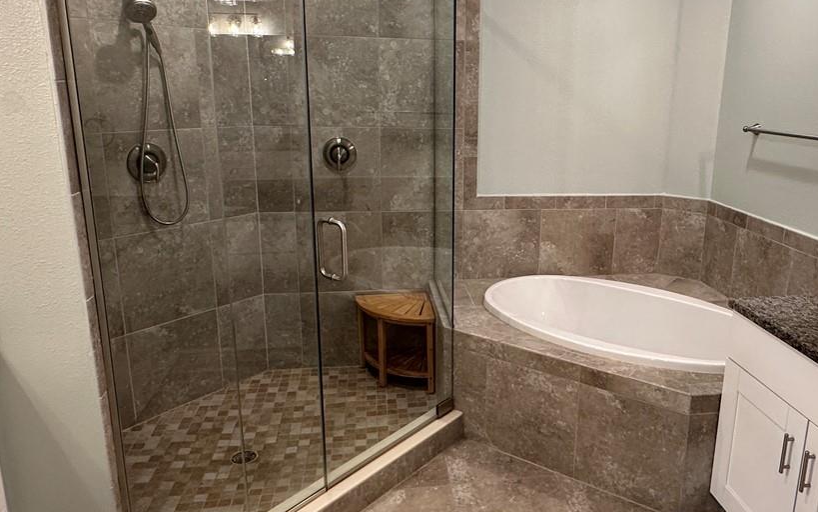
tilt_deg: -13.3
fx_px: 647
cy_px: 240
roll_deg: -2.3
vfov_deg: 43.1
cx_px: 493
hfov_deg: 64.0
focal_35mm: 29
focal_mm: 2.22
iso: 250
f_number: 2.2
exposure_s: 1/120
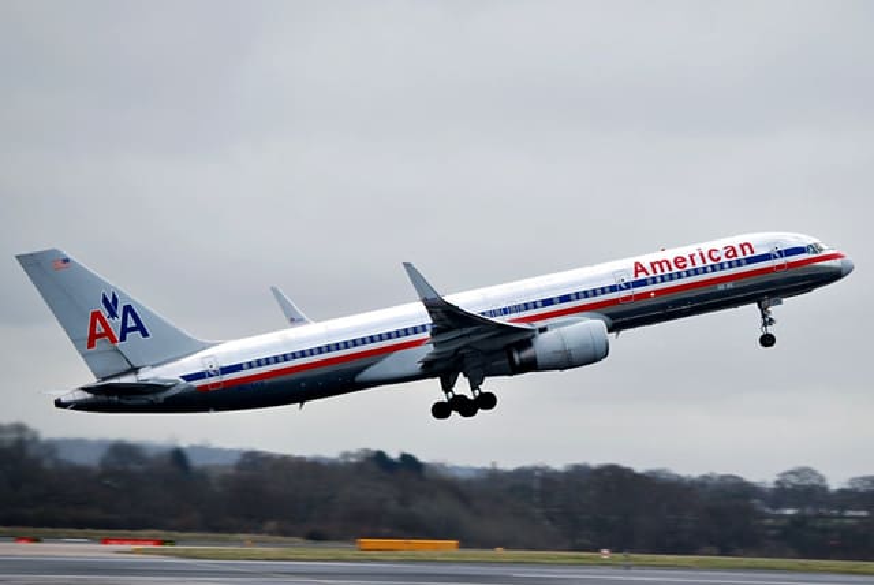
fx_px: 4374
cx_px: 437
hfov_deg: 11.4
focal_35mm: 180
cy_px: 292
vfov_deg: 7.6
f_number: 5
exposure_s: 1/250
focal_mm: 120
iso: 100
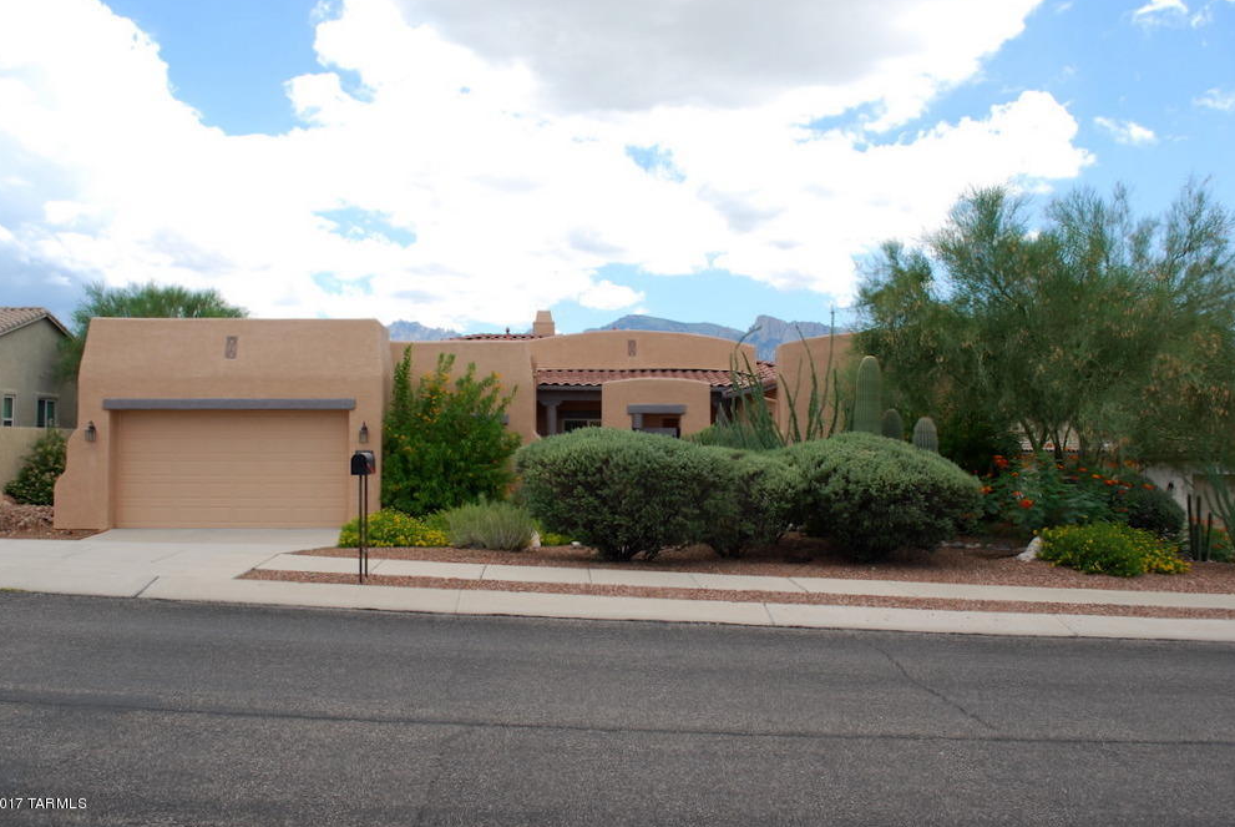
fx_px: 1065
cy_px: 409
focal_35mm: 31
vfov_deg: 42.4
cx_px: 609
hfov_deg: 60.2
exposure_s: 1/200
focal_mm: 20
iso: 100
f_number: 8
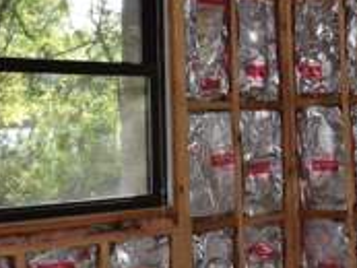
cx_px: 355
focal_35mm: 72
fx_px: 743
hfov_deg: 25.7
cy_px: 78
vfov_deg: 20.4
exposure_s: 1/60
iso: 125
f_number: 3.5
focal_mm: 18
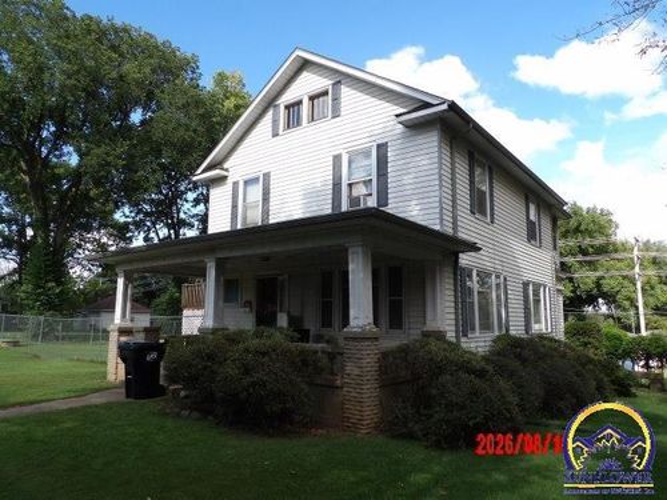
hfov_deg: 71.6
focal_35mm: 24
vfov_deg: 56.8
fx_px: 462
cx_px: 334
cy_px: 250
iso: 100
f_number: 3.2
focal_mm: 4.3
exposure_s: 1/394
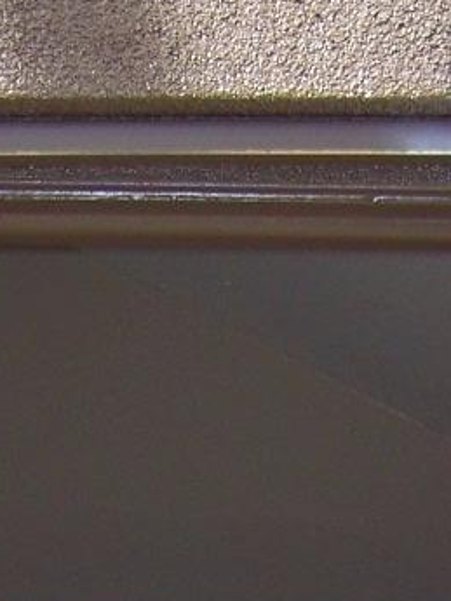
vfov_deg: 10.2
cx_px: 50
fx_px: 3056
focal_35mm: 176
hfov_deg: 8.4
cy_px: 1256
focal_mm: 6.3
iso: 64
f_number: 2.8
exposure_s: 1/250
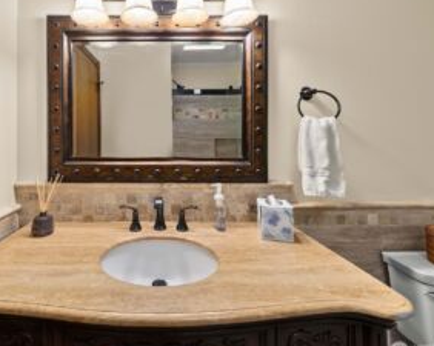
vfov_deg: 80.1
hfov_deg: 91.8
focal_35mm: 16
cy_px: 159
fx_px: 205
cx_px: 171
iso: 1000
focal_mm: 12
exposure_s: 1/15
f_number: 7.1
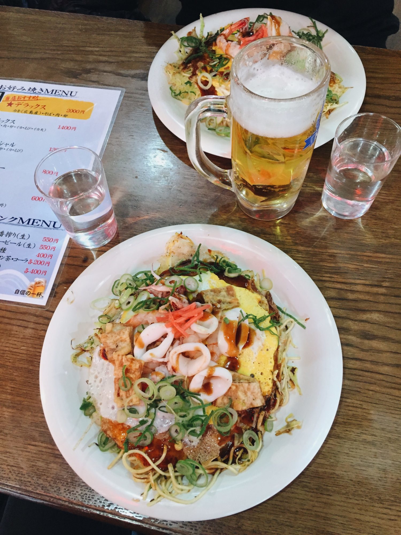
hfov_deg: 48.2
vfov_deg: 61.7
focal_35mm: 29
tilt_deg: -62.7
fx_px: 448
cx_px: 200
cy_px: 268
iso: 160
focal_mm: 4.15
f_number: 2.2
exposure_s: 1/30
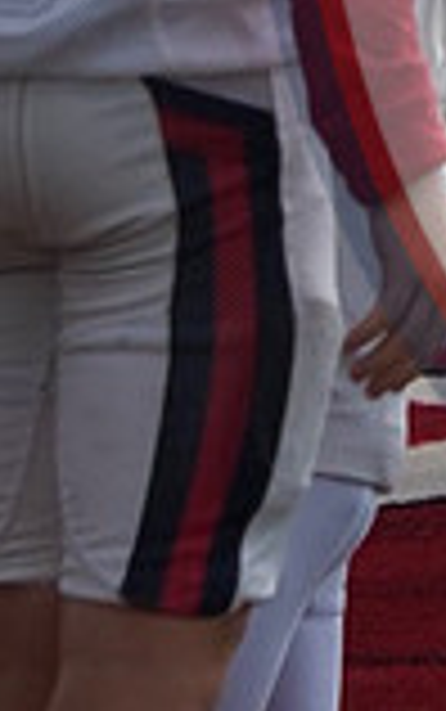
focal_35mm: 309
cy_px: -32
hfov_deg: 4.1
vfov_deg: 6.8
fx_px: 5996
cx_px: 1261
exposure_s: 1/1000
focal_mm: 55
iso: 250
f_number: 5
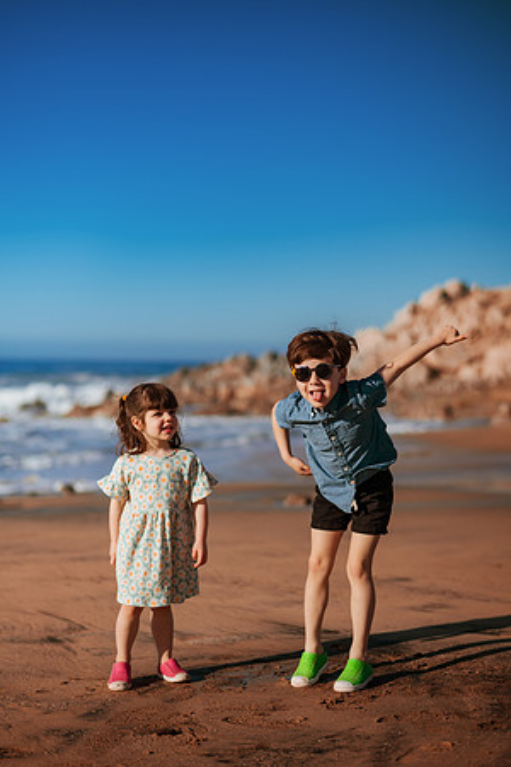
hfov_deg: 23.4
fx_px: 1235
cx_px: 256
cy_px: 384
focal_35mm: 58
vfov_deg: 34.5
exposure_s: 1/8000
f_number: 2
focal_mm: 58
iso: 50
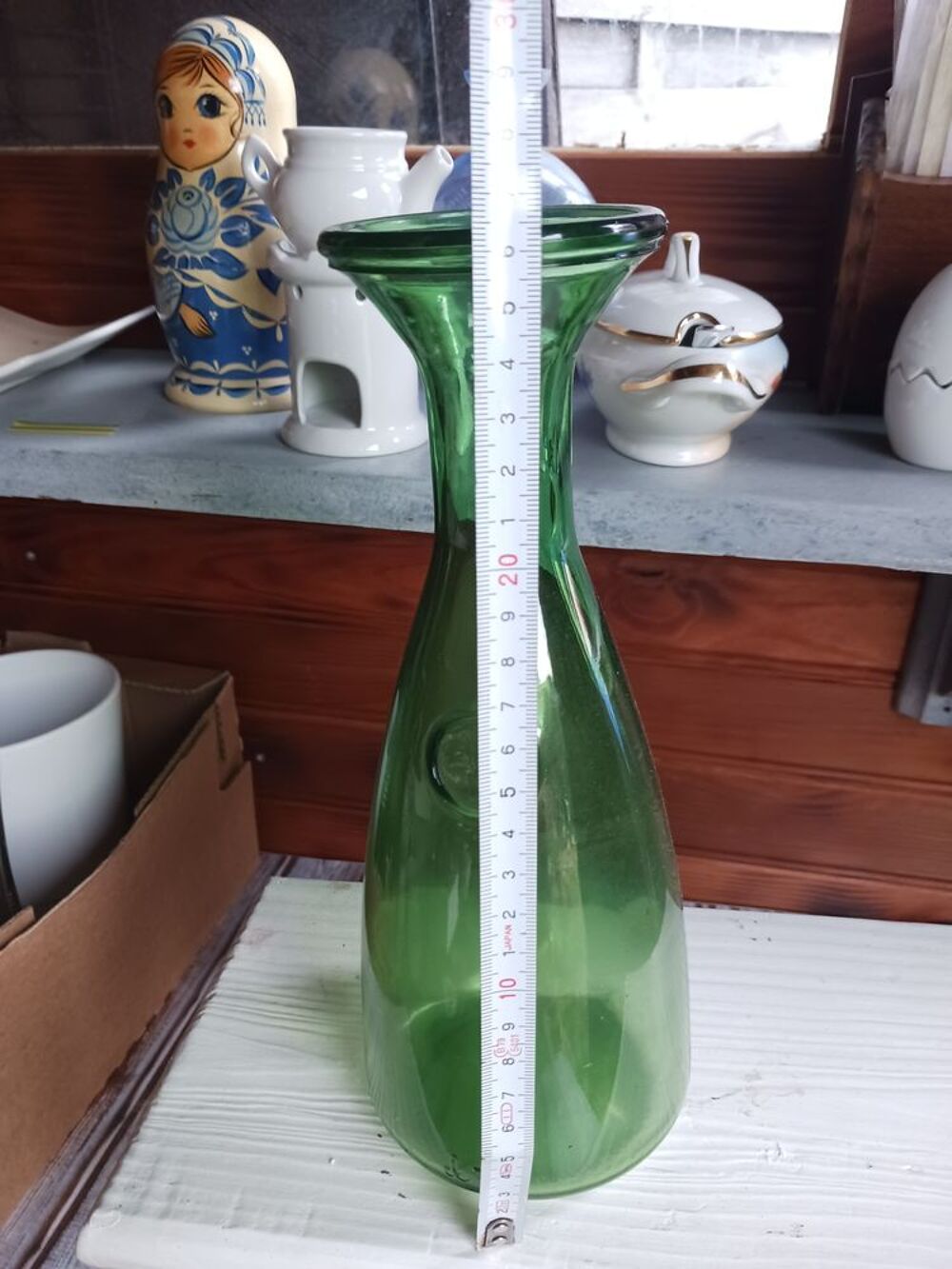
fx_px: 990
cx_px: 476
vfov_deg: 65.3
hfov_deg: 51.4
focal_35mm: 27
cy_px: 634
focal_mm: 4
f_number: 1.8
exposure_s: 1/25
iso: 250
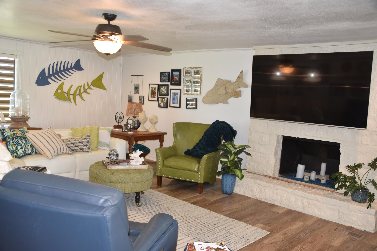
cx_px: 188
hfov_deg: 58.7
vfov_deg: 41.1
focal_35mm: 32
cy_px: 126
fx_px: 335
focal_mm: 32
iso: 800
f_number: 3.8
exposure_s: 1/60
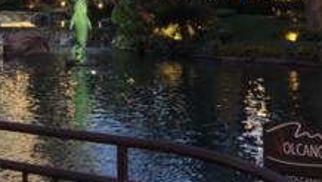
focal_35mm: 70
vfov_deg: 16.7
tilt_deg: +3.5
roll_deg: +0.1
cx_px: 31
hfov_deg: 28.9
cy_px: -26
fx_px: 598
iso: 100
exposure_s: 1/9
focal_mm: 3.99
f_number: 1.8
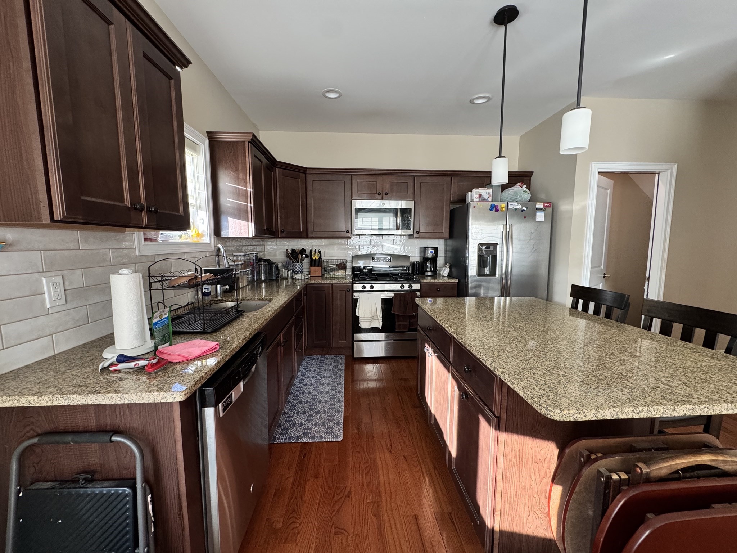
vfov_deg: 85.7
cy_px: 276
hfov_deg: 102.1
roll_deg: -0.1
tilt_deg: -6.9
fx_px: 298
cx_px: 368
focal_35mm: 14
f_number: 2.2
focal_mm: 2.22
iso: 250
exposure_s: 1/120
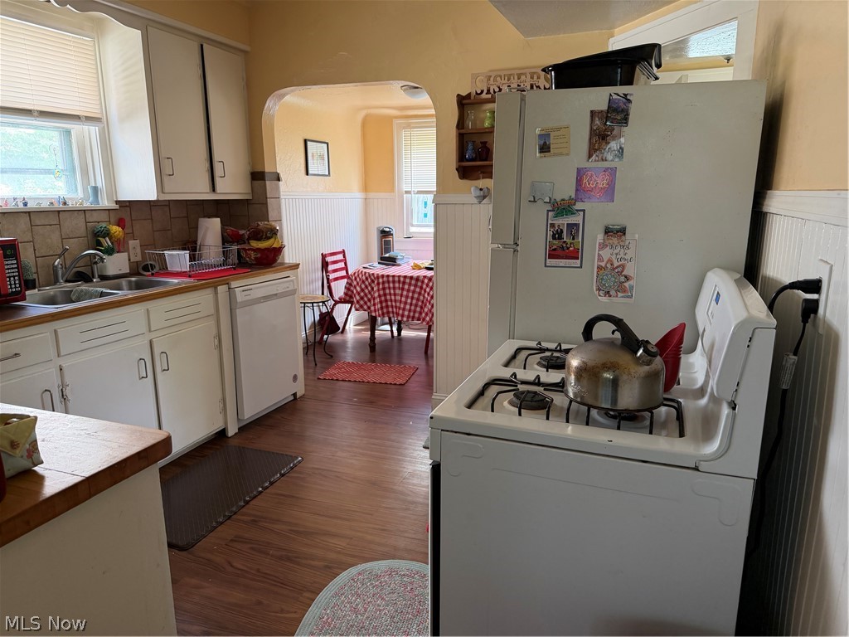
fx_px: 589
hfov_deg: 71.6
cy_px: 318
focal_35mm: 24
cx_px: 424
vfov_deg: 56.8
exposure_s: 1/77
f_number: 1.78
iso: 200
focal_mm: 6.76
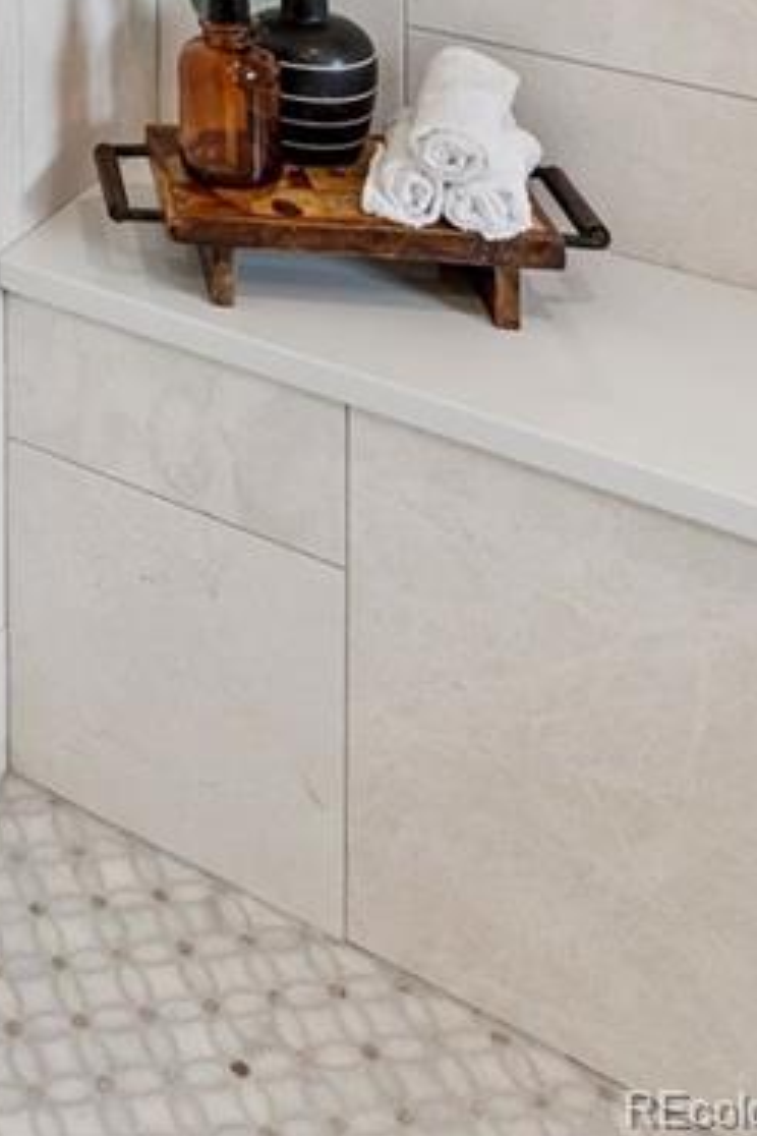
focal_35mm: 58
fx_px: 1829
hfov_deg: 20.4
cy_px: -687
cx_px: -339
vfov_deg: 24.3
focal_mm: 18
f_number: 9
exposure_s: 1/25
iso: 400
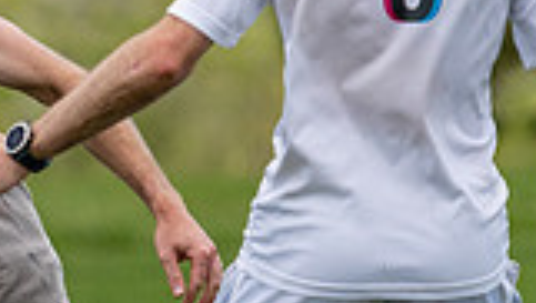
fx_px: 23450
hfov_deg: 1.3
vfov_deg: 0.7
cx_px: -162
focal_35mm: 1648
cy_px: 256
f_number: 2.8
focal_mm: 200
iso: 100
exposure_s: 1/2000
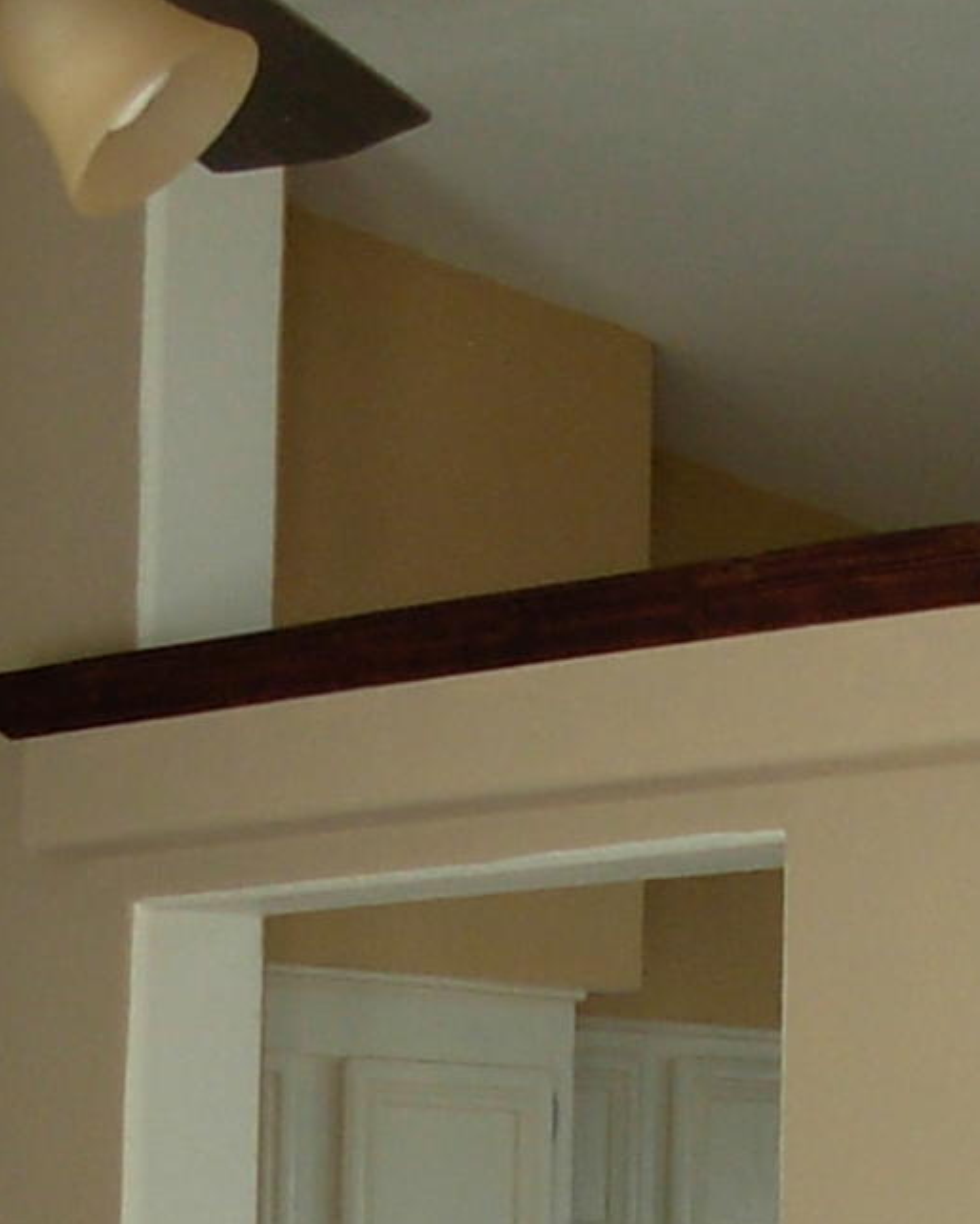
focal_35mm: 173
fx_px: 6268
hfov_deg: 8.9
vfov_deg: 11.0
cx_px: 384
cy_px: 1452
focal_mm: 6.3
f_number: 2.9
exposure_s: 1/36.9
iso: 79
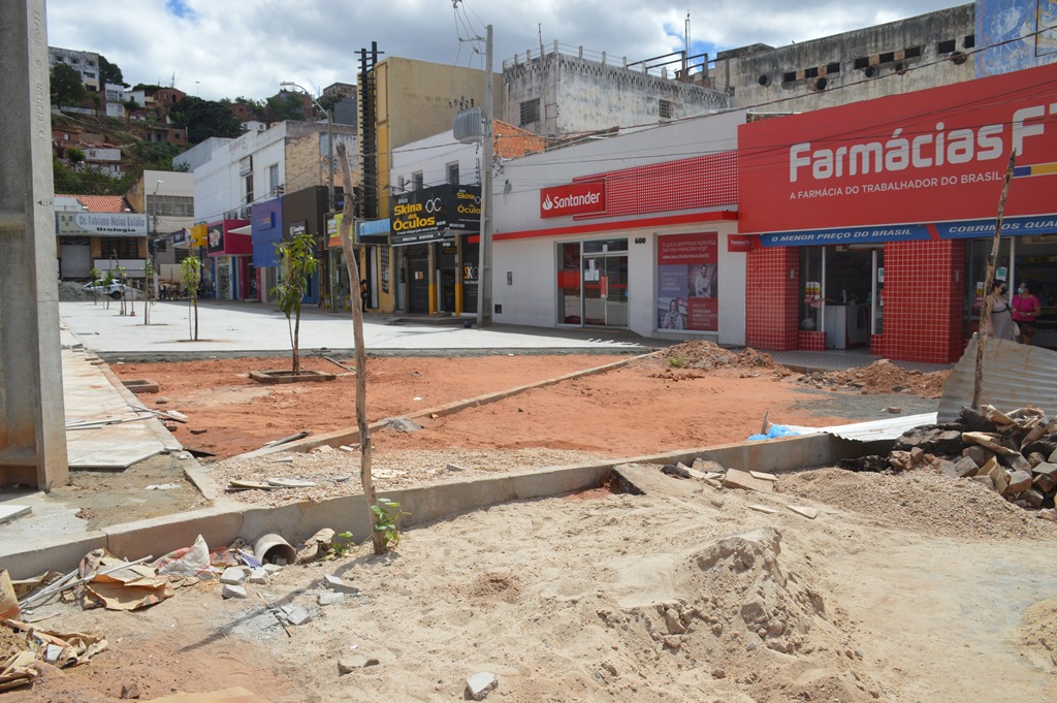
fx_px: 792
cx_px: 528
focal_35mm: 27
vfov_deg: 47.9
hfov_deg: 67.4
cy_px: 352
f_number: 9
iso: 100
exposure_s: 1/320
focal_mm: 18
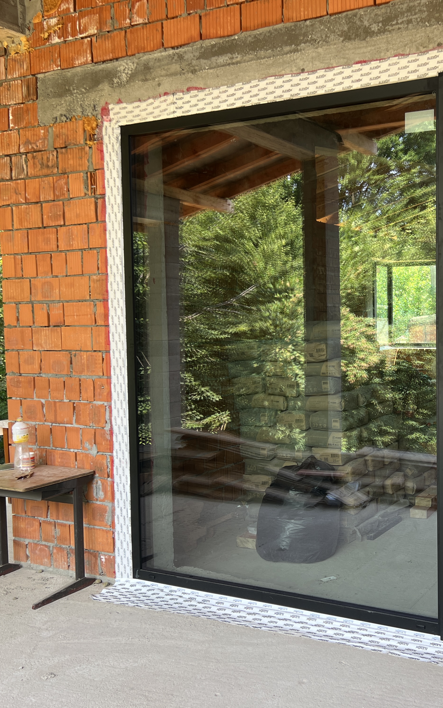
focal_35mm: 37
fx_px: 715
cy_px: 352
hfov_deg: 32.9
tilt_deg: -2.3
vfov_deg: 52.7
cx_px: 390
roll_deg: +0.1
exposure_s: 1/138
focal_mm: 5.7
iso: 32
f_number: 1.5
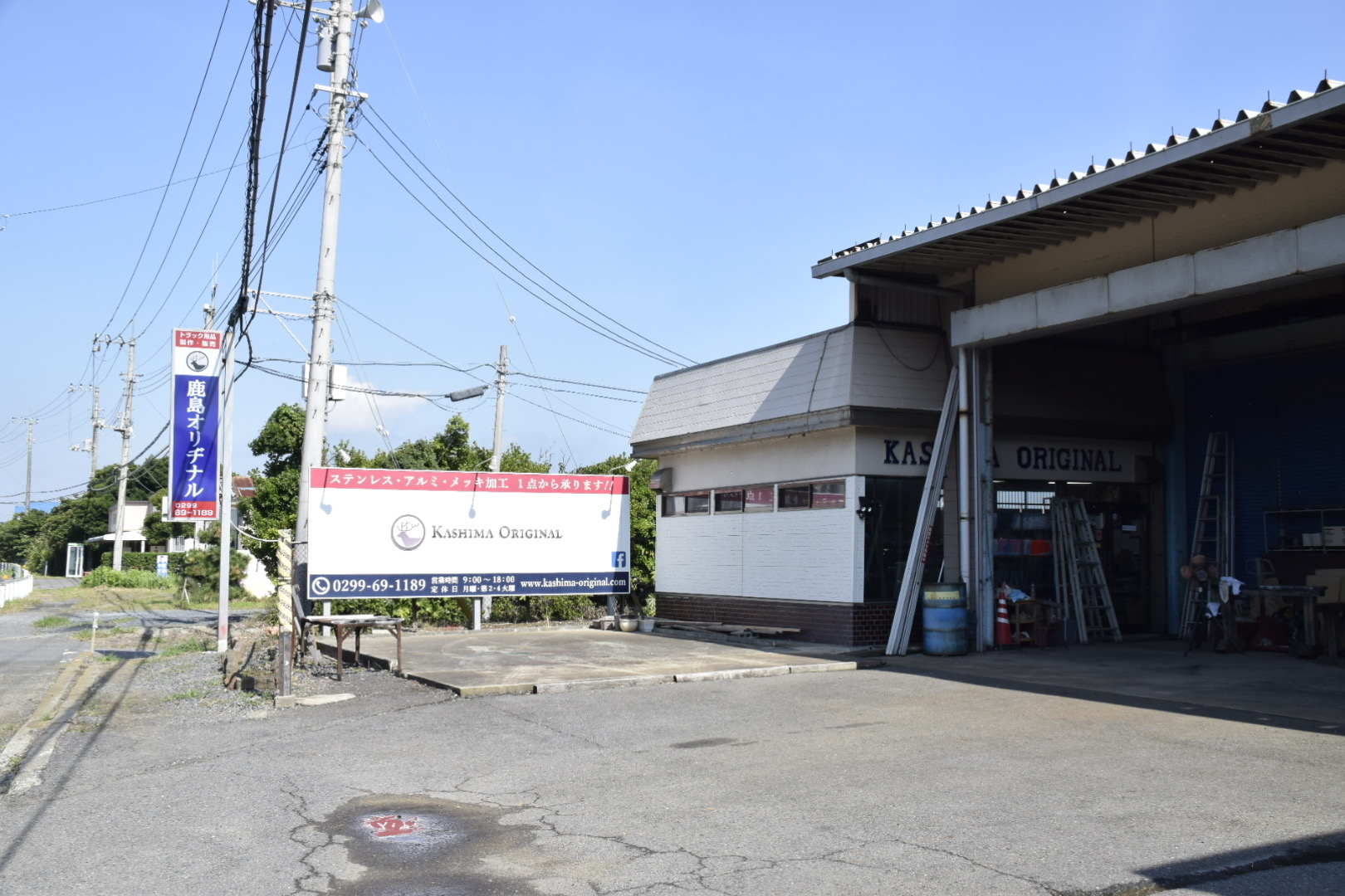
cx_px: 672
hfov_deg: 53.1
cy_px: 448
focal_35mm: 36
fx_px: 1345
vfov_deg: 36.9
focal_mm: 24
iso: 500
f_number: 11
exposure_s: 1/500
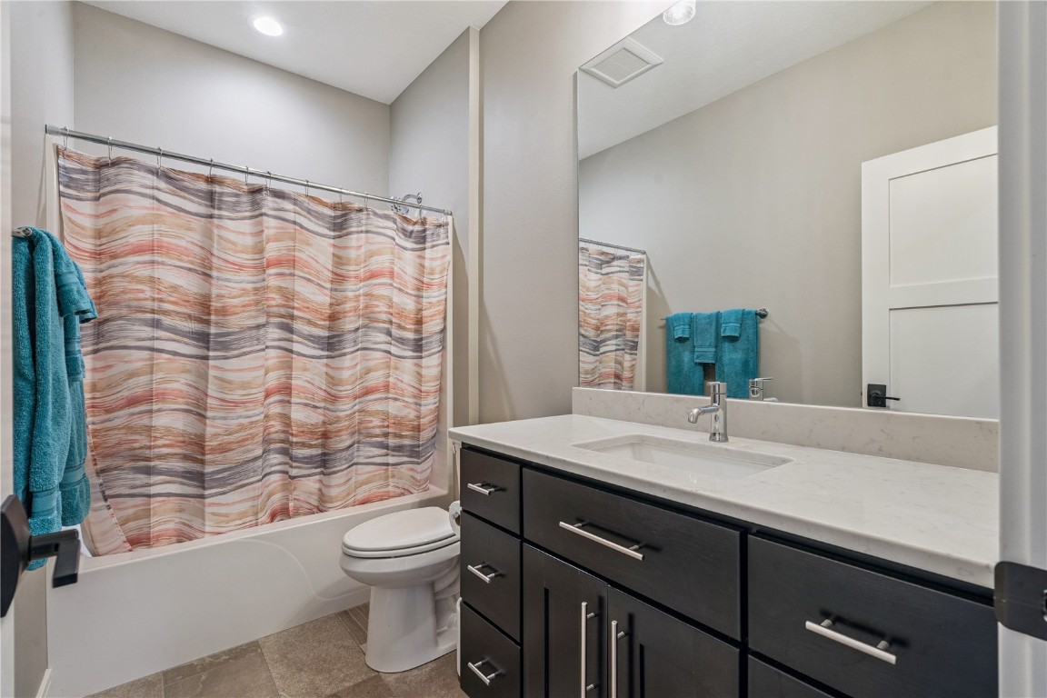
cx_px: 524
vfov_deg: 73.7
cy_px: 349
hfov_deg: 96.7
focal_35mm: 16
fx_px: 465
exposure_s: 1/5
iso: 400
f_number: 9
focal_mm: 16
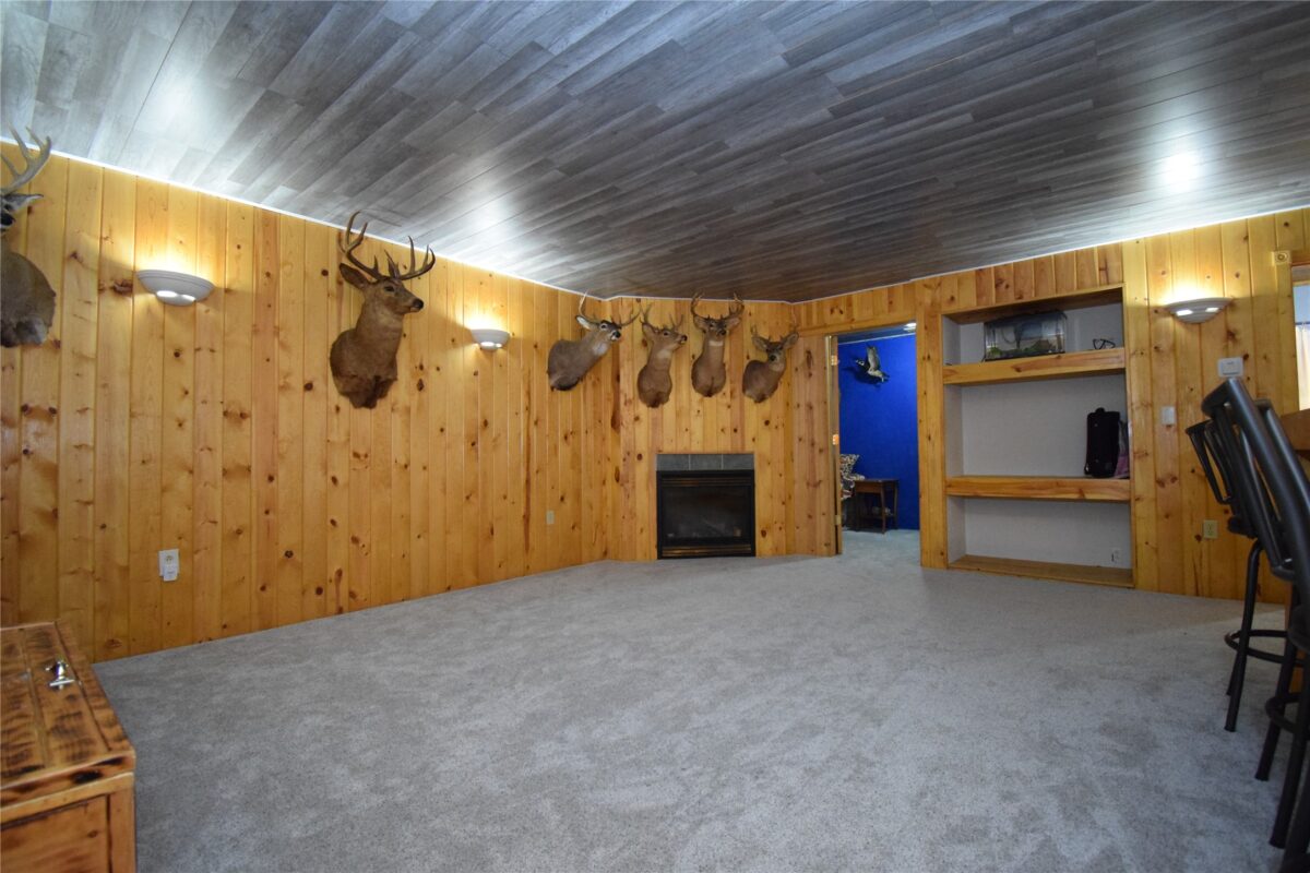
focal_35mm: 15
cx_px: 655
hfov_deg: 100.4
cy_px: 436
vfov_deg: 77.3
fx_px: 546
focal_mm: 10
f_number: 4.5
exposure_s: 1/60
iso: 4000
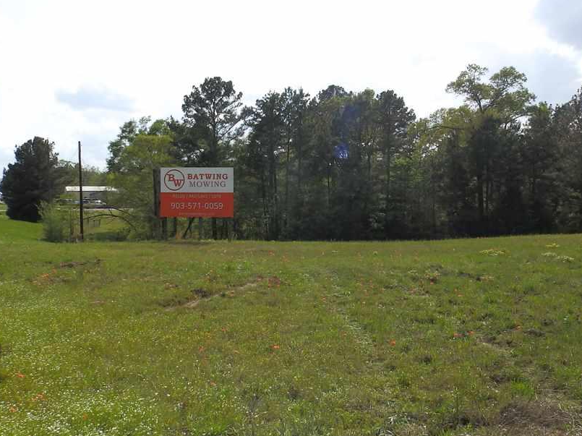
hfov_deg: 52.5
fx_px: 588
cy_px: 204
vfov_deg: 40.6
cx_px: 326
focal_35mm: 35
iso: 80
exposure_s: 1/640
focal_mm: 4
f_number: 5
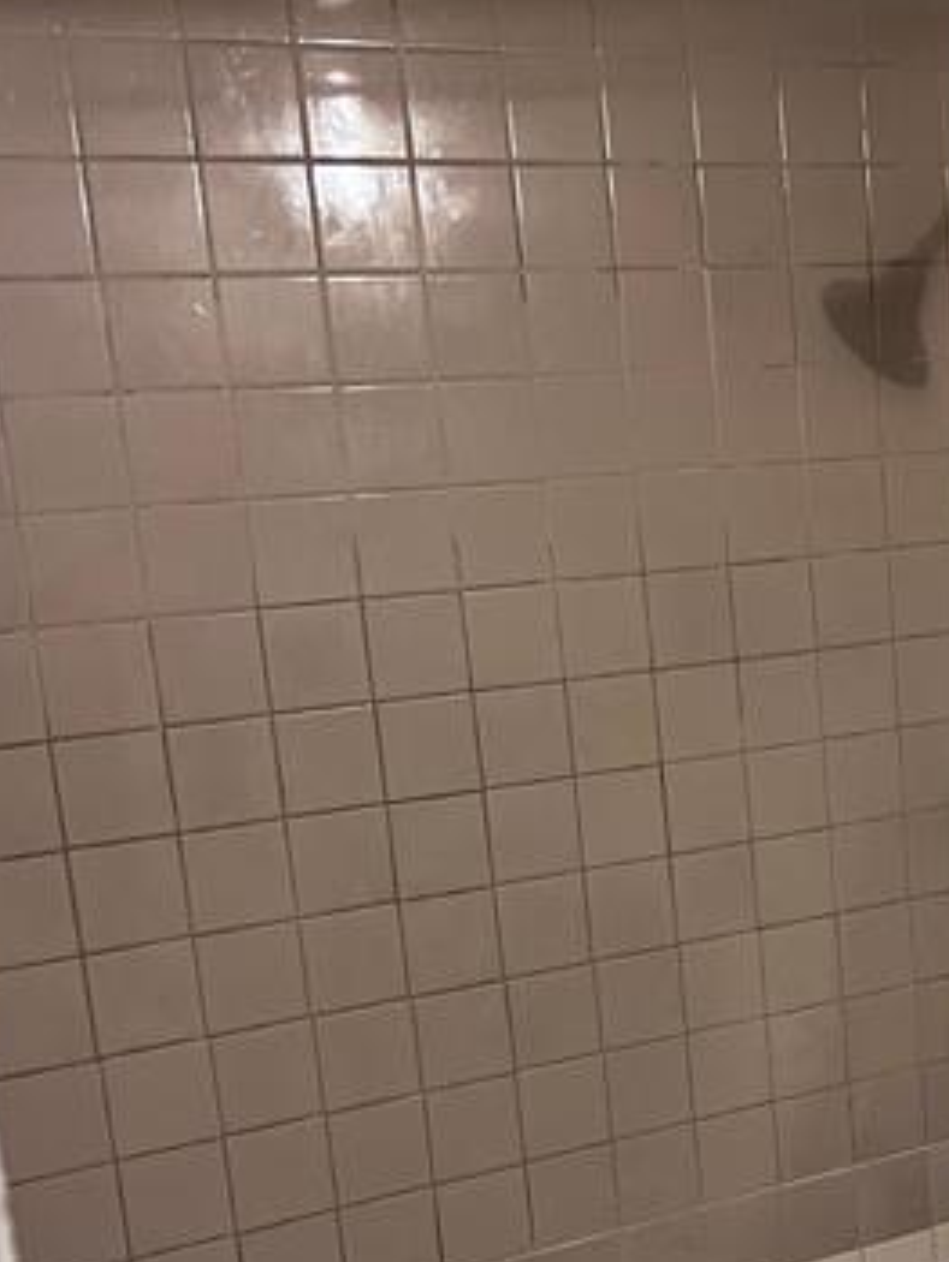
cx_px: 880
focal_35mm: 57
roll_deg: +3.3
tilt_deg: -11.5
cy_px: 880
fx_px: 2081
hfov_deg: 24.8
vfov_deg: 33.3
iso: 320
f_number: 1.5
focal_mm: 5.7
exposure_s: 1/60
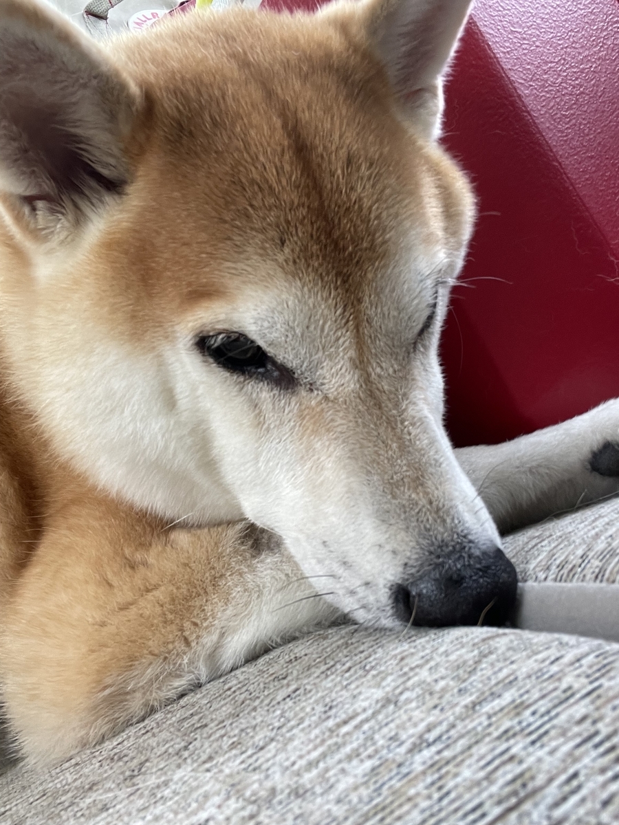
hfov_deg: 46.8
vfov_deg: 60.0
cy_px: 412
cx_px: 310
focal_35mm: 30
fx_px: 715
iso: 100
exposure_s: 1/60
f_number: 2.2
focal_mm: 2.71
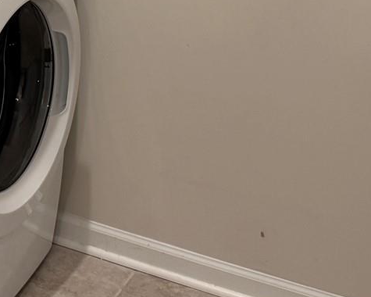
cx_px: -66
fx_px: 1109
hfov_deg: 18.1
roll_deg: -1.3
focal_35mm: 101
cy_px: -84
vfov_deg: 14.6
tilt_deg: -14.0
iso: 125
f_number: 1.78
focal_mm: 6.76
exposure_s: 1/60
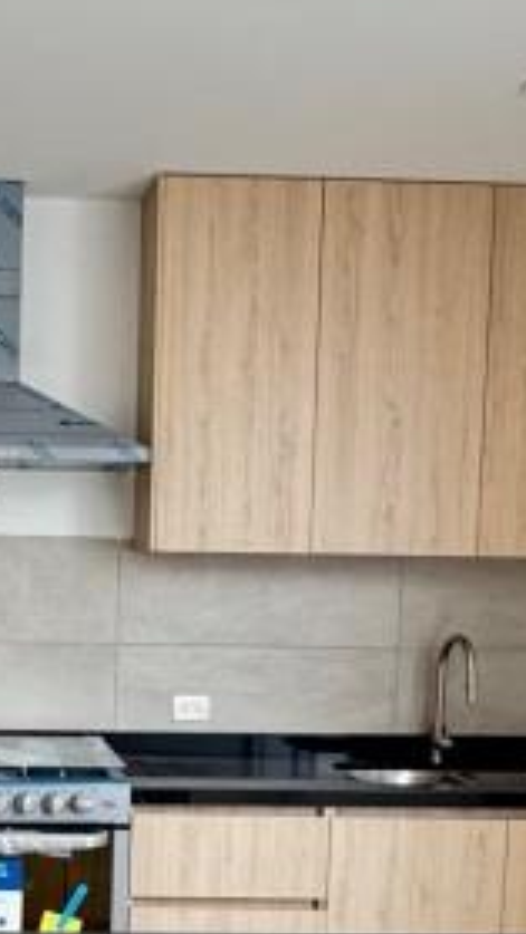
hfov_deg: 20.6
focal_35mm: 56
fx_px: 1388
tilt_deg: -5.6
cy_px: 696
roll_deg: -0.6
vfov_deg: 36.4
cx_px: -20
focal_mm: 2.22
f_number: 2.2
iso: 320
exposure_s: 1/73
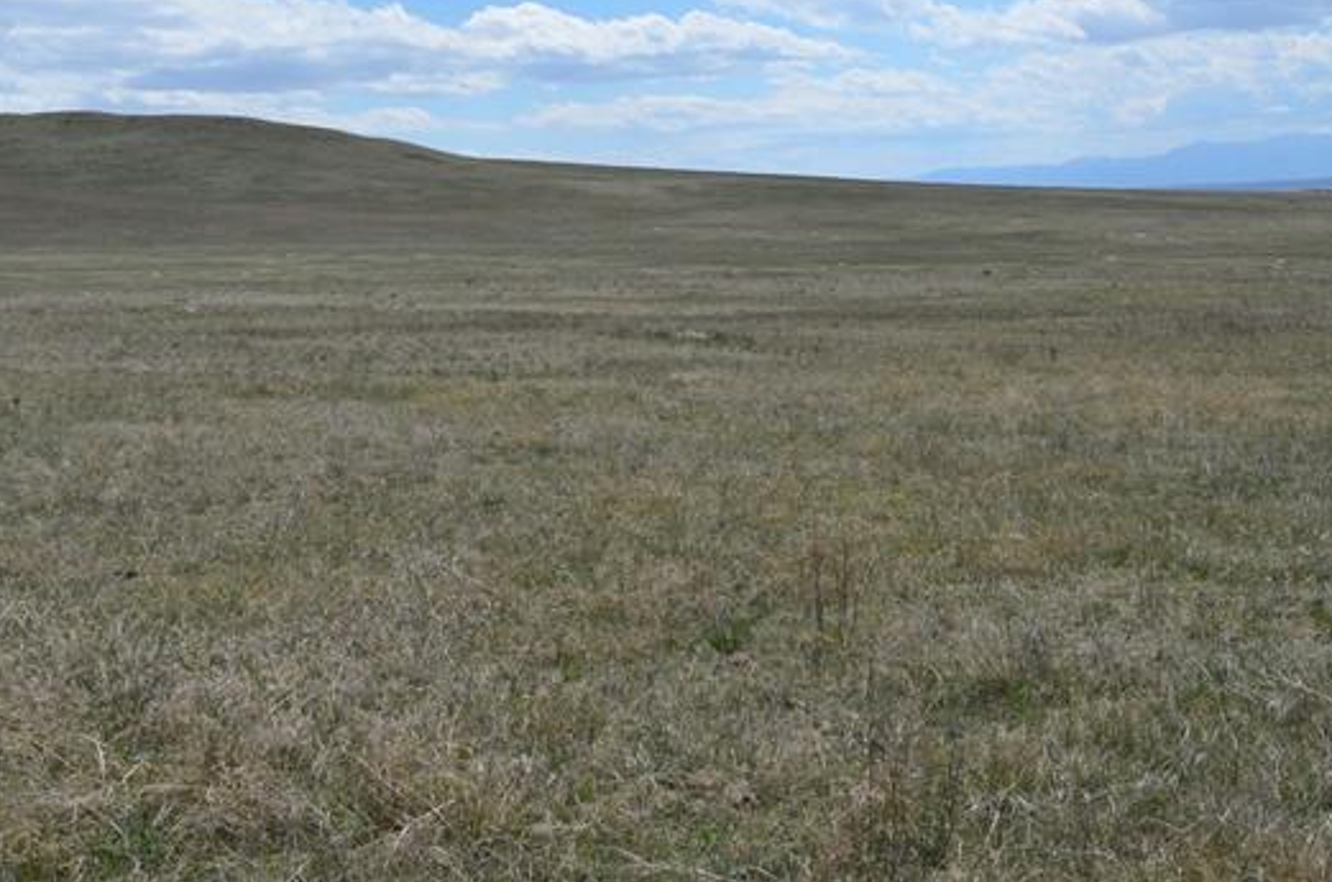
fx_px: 1957
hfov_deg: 37.5
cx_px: 551
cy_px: 236
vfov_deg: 25.1
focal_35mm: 53
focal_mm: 18
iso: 100
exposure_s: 1/320
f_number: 9
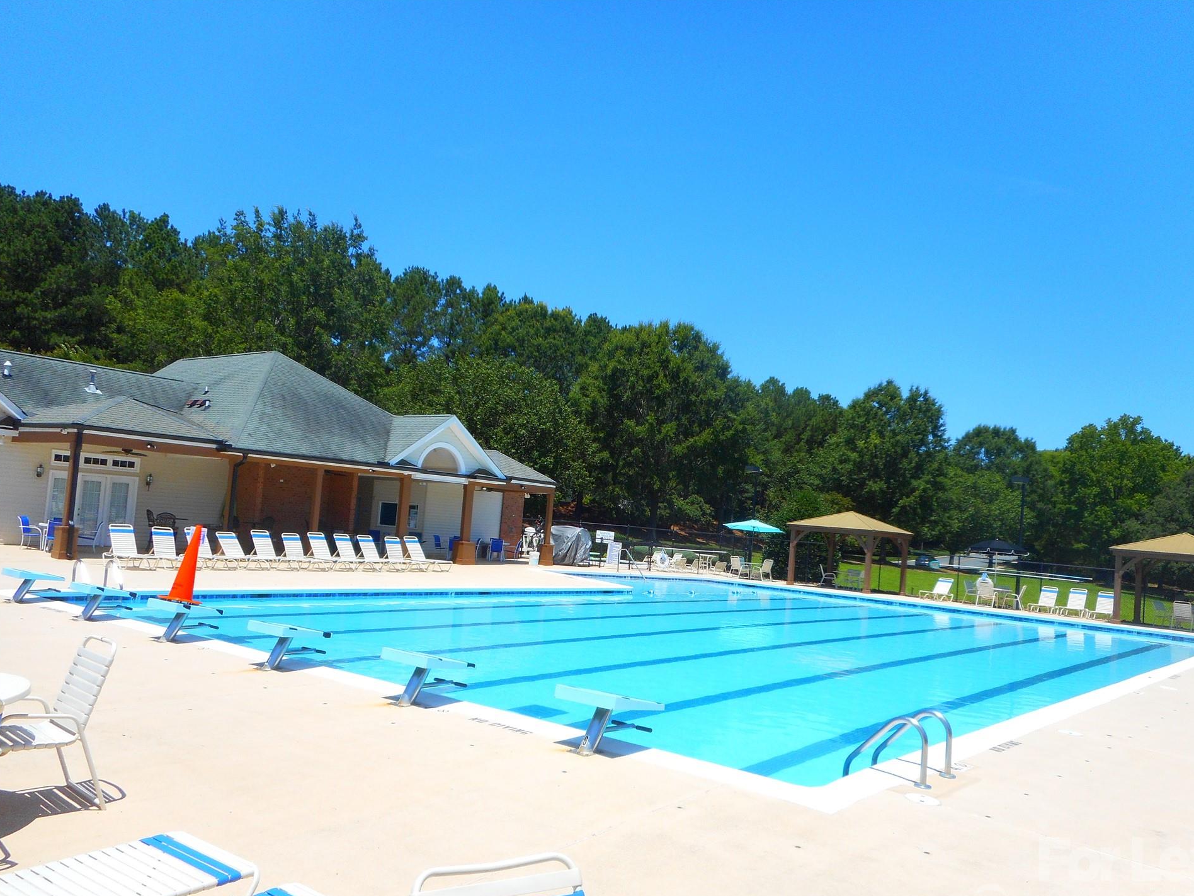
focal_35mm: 27
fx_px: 931
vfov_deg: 51.3
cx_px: 636
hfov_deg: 65.3
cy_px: 477
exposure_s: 1/800
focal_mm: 4.5
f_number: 3.7
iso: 80
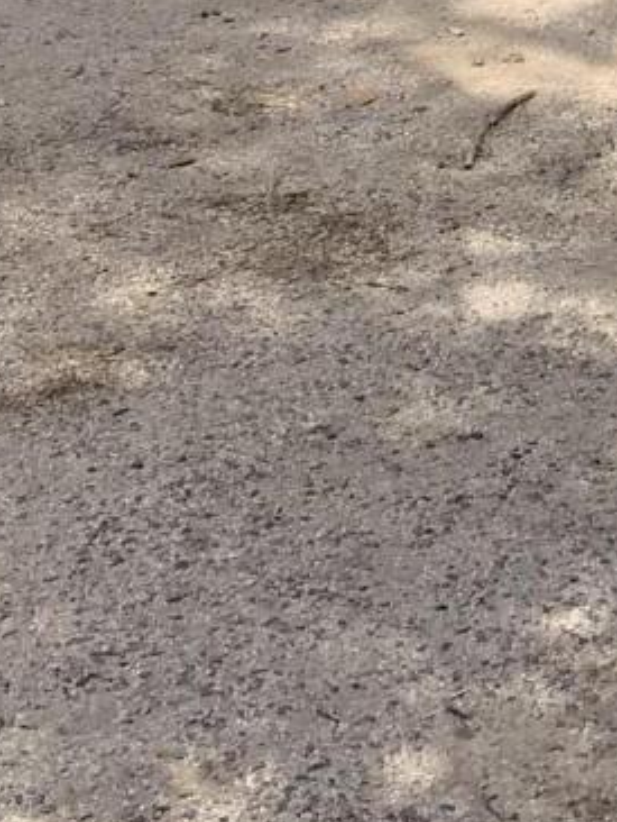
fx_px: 3371
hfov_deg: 10.2
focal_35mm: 142
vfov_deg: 11.8
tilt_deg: -0.8
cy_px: -1033
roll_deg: +1.8
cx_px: 862
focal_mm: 4.25
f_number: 1.8
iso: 25
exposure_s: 1/829
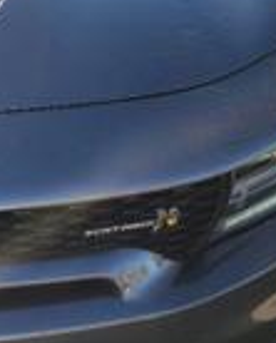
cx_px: -99
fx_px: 906
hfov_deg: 16.2
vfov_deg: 21.4
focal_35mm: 89
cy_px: 124
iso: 16
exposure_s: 1/204
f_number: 1.8
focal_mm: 7
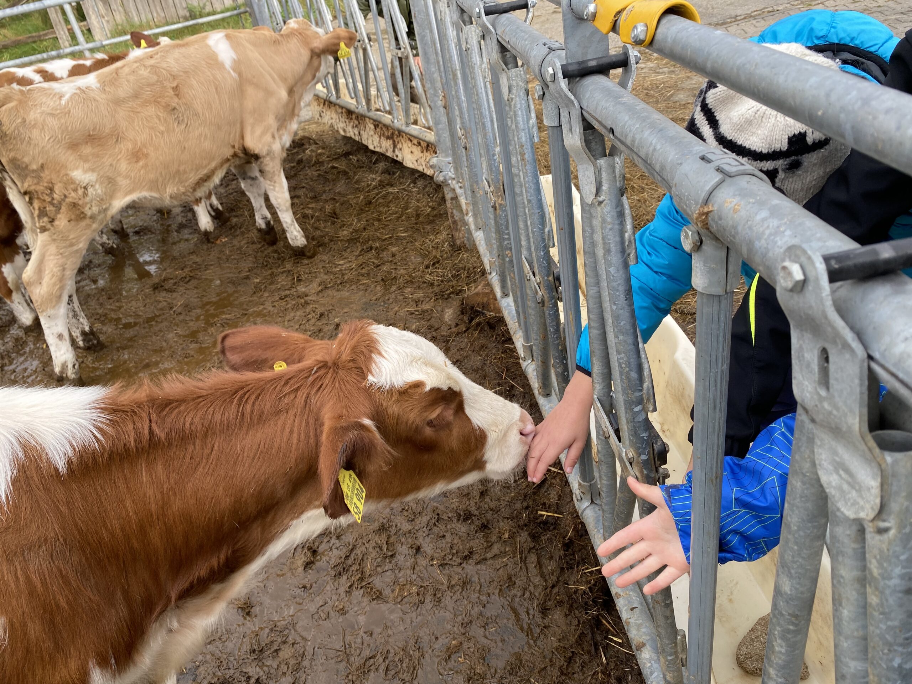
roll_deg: +9.2
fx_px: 685
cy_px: 342
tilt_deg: -33.3
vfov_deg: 53.1
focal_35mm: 26
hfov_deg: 67.3
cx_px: 456
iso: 32
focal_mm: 4.25
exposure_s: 1/317
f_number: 1.8
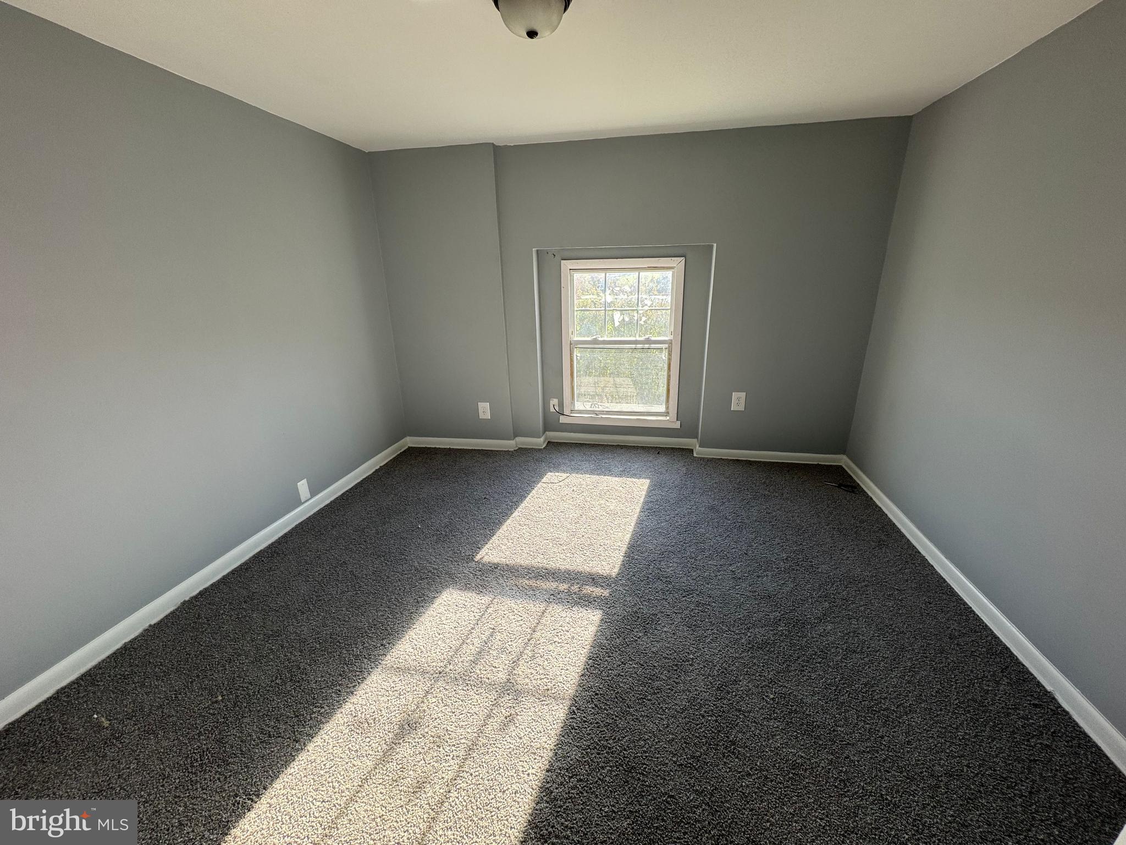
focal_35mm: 14
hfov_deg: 102.1
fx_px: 455
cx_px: 563
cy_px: 422
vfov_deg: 85.7
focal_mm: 2.22
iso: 40
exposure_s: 1/113
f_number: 2.2
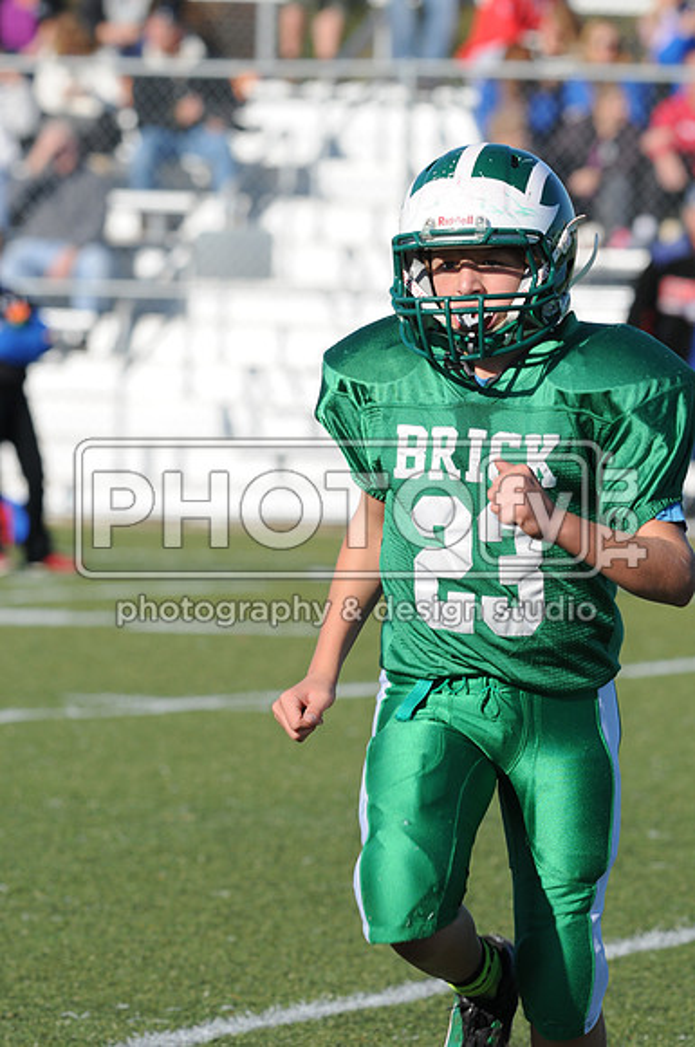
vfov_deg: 4.6
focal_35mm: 450
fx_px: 13069
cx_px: 348
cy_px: 524
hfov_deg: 3.0
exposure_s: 1/500
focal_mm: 300
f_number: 8
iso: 200
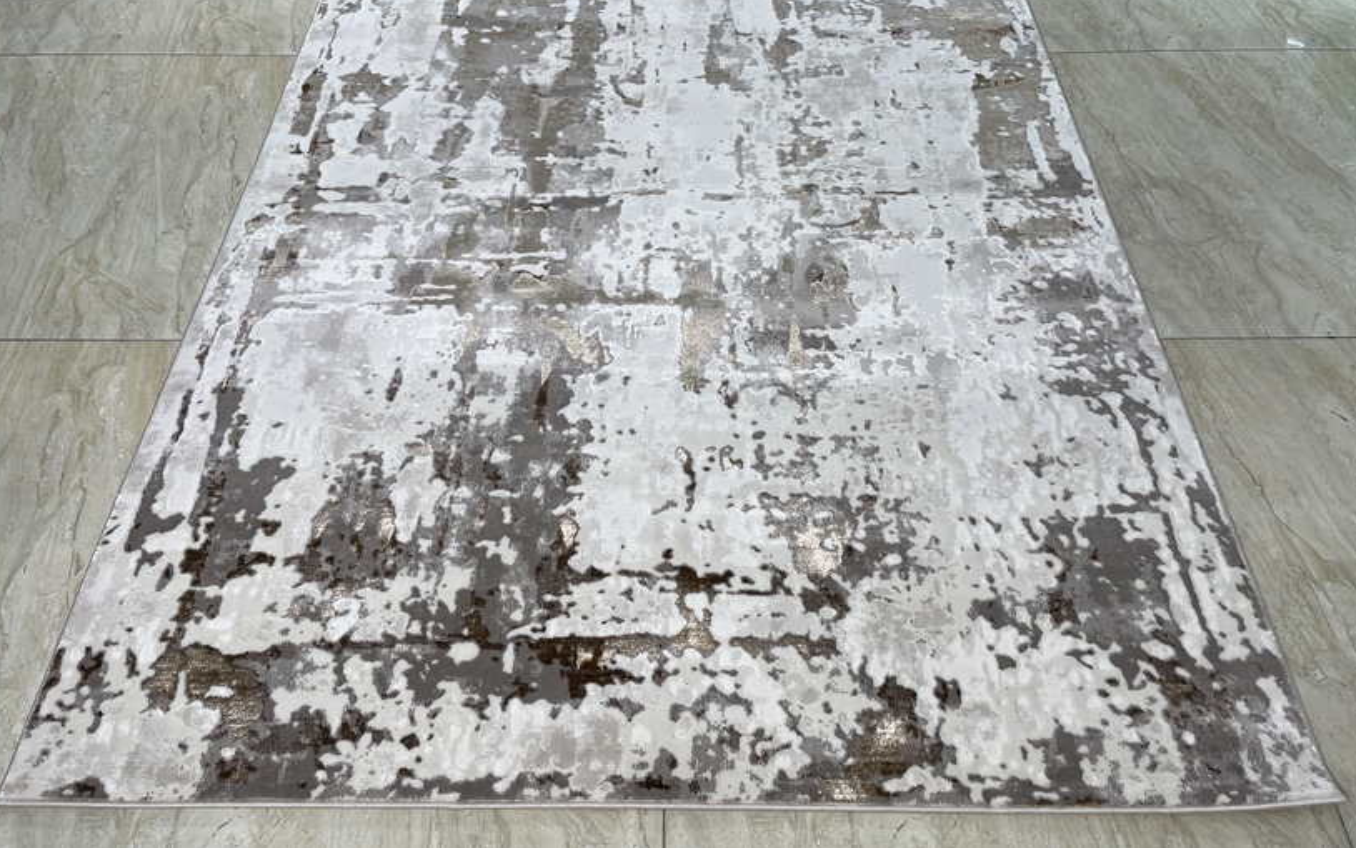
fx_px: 1035
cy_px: 335
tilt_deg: -49.3
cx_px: 671
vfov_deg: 44.3
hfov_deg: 66.5
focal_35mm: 28
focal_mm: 4.2
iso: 32
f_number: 1.6
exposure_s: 1/139
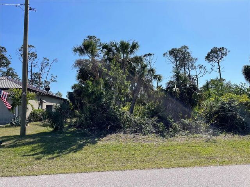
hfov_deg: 67.3
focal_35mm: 26
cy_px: 94
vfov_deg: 53.1
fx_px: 188
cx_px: 125
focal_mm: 4.2
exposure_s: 1/4651
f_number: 1.6
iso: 32
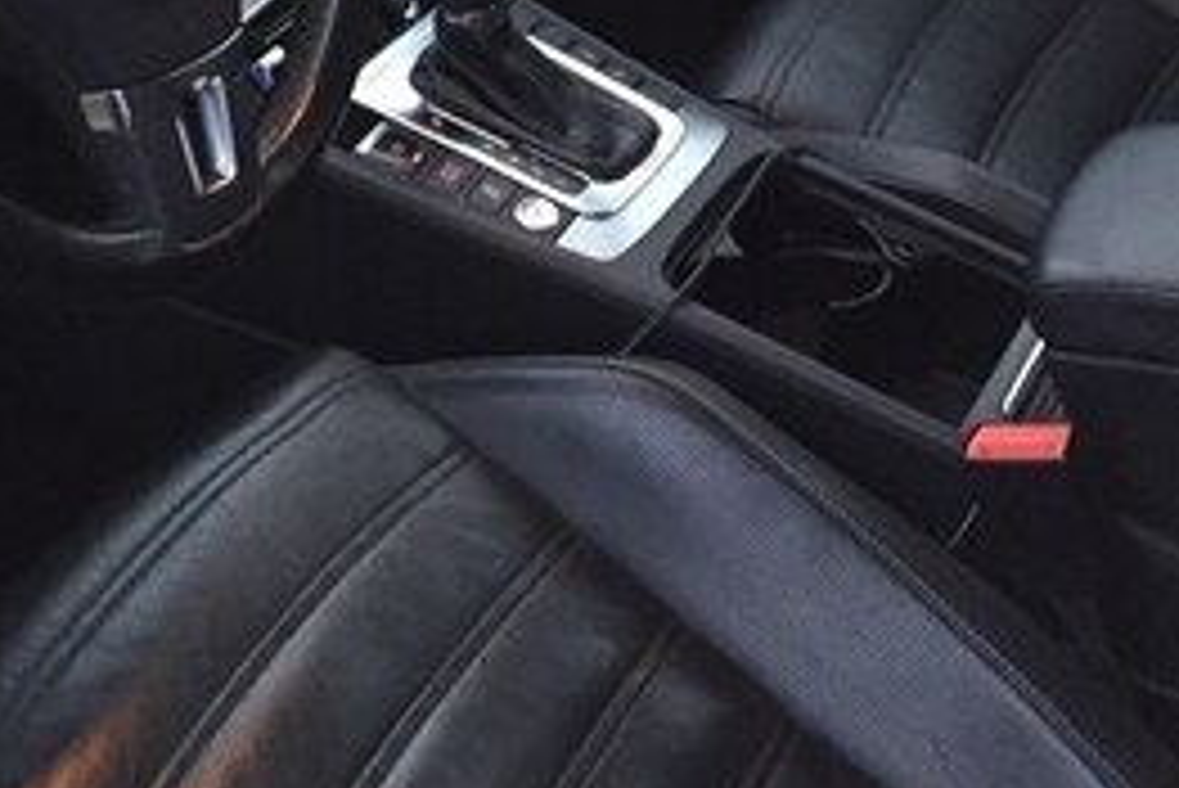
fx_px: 2490
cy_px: -277
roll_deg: -1.5
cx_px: 248
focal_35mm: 76
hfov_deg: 26.2
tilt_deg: -21.1
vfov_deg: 16.8
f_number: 2.2
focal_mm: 4.15
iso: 200
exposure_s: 1/33
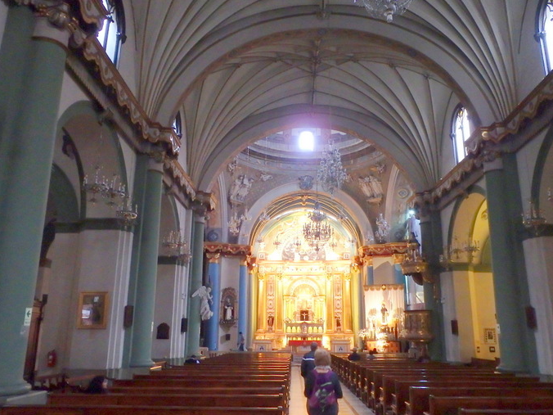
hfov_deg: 61.7
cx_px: 283
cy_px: 207
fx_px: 463
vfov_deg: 48.2
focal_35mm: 29
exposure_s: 1/10
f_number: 3.9
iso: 800
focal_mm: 5
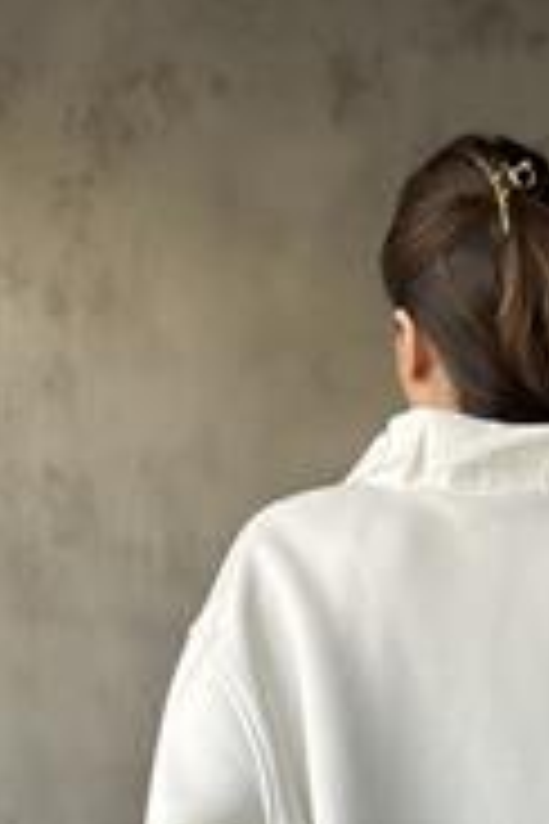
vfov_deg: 17.1
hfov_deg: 11.7
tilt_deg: +0.7
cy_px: 878
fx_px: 2653
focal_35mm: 116
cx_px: 490
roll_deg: -0.8
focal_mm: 6.86
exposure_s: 1/76
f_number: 1.78
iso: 125
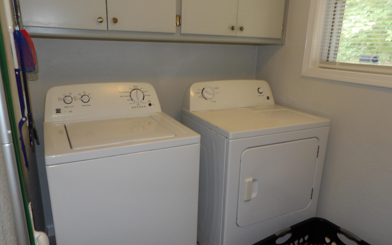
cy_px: 133
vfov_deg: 47.6
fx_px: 278
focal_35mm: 26
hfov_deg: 70.4
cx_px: 198
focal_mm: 4.3
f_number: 3.2
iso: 200
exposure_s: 1/33
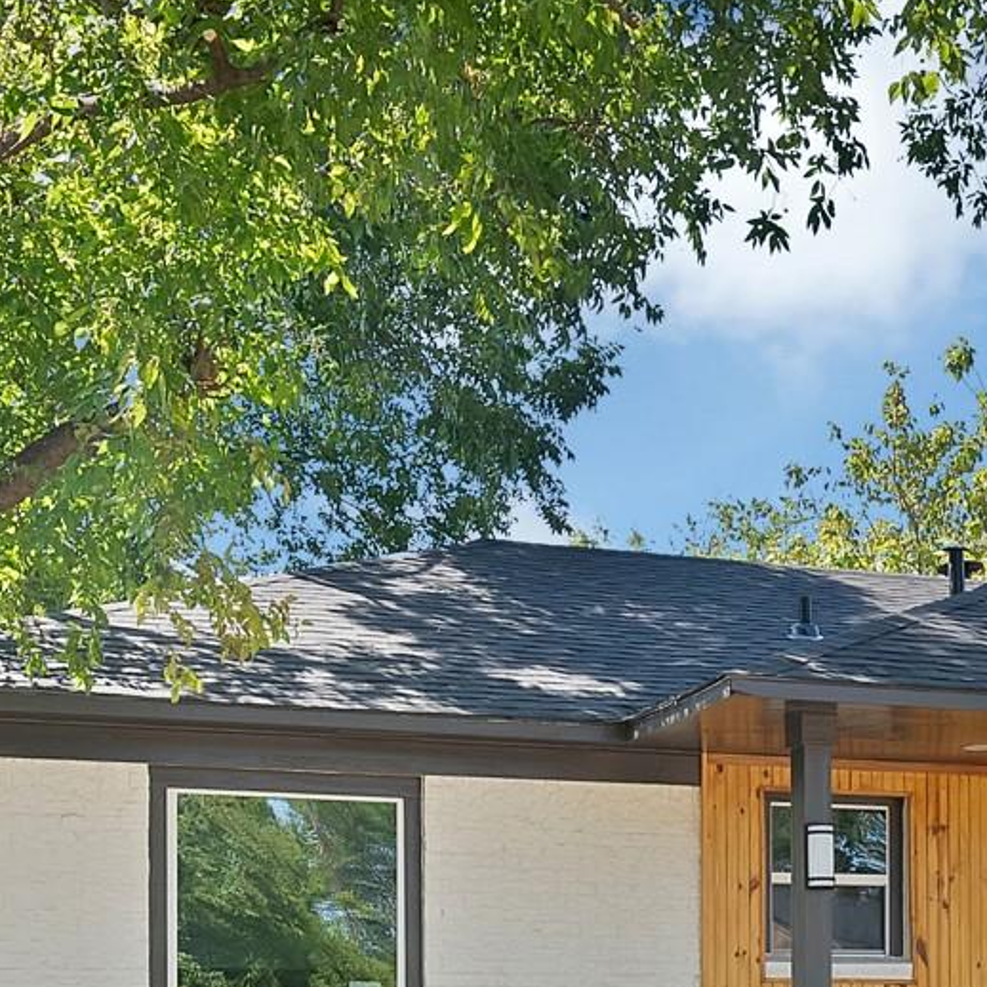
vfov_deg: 23.5
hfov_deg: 24.5
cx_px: 823
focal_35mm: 69
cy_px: 1069
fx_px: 2226
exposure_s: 1/125
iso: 640
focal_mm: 21
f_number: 9
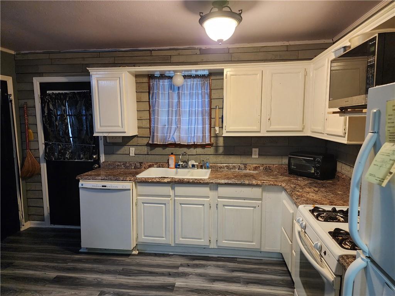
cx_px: 198
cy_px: 148
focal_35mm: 23
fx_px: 262
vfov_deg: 58.9
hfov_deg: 73.9
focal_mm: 6.4
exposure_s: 1/60
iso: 640
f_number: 1.8
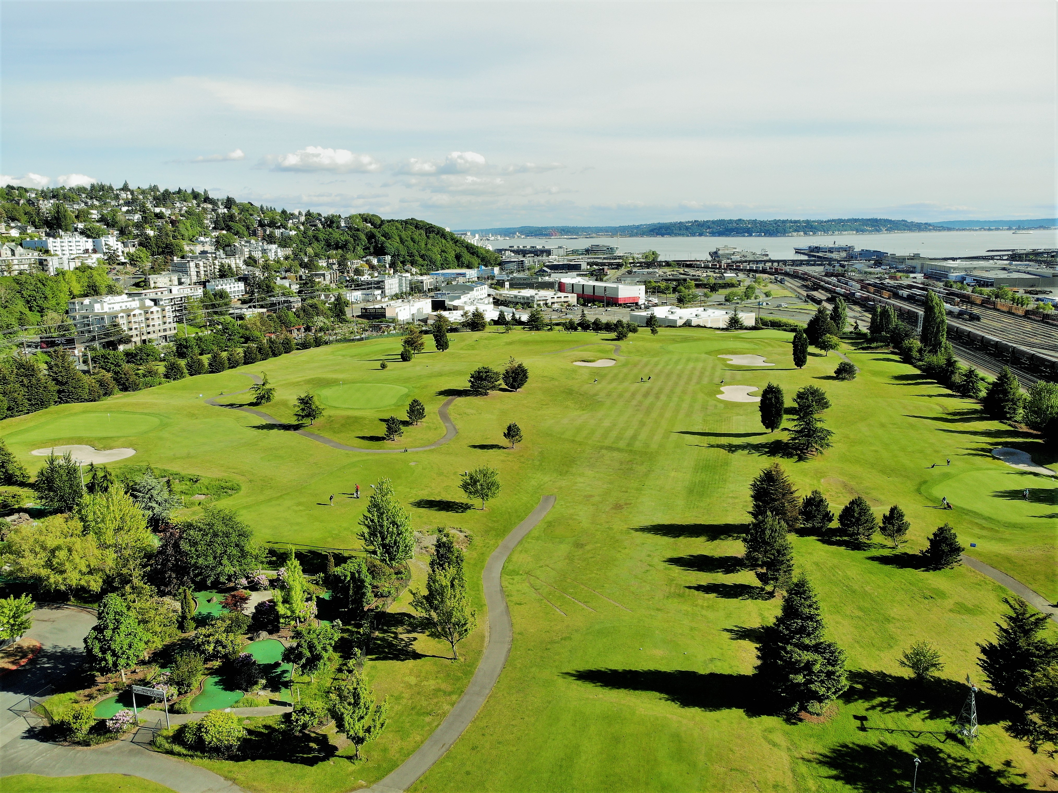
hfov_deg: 71.6
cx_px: 529
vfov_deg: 56.8
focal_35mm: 24
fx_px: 733
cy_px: 396
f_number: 2.8
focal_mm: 4.5
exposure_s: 1/640
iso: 100
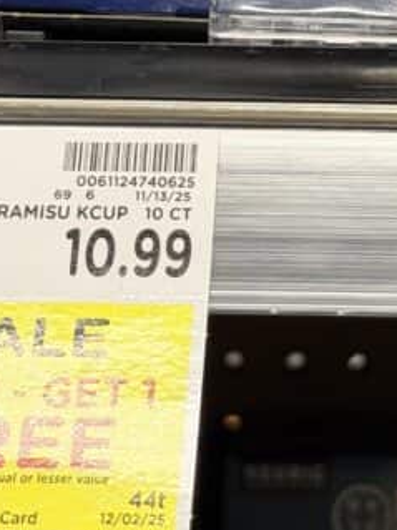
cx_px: 415
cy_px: 52
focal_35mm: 154
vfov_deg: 12.7
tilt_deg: +2.6
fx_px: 2356
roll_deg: +0.9
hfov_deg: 9.6
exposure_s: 1/60
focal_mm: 6.76
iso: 64
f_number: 1.78
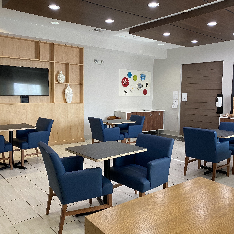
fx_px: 237
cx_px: 121
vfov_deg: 52.5
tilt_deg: -4.3
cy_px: 117
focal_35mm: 31
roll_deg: -0.4
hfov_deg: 52.5
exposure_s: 1/60
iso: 100
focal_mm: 4.25
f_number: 1.8
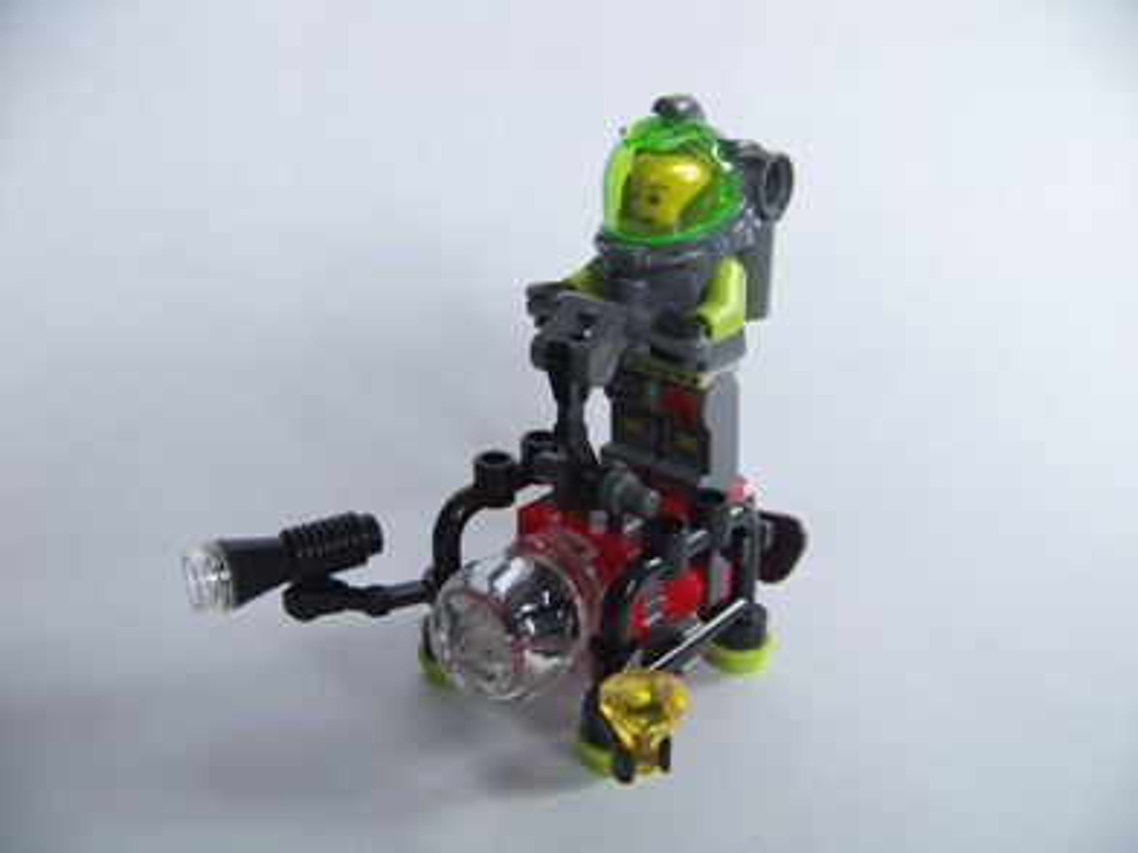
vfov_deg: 39.7
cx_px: 569
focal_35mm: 36
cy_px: 426
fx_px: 1183
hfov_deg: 51.4
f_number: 2.8
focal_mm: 5.85
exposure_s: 1/20
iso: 100
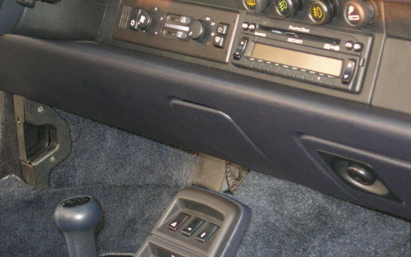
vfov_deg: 10.8
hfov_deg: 17.2
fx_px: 1355
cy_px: 120
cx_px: 207
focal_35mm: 121
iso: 200
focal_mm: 23.4
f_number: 4.9
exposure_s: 1/60.1
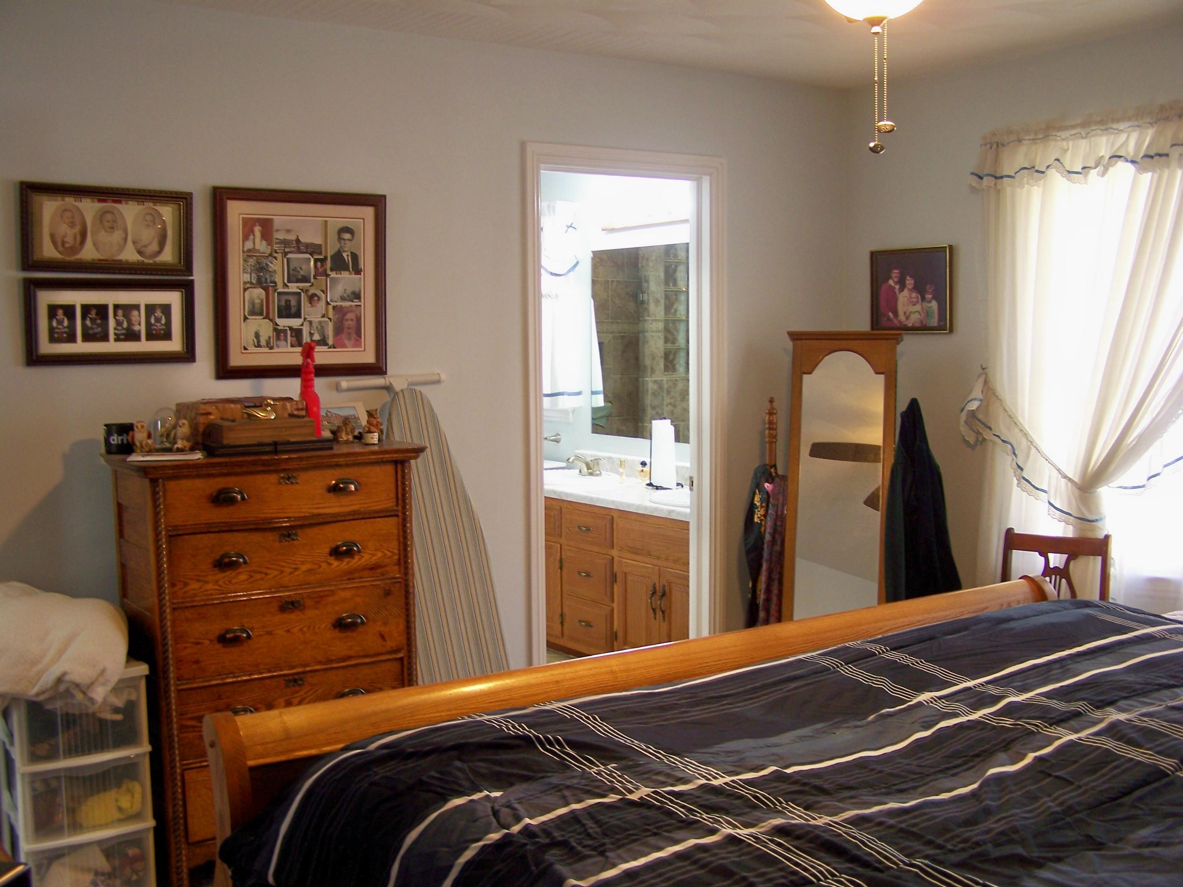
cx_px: 592
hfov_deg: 49.0
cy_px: 444
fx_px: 1299
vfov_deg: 37.7
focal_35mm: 38
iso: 64
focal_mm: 6.3
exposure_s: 1/8
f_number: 2.8
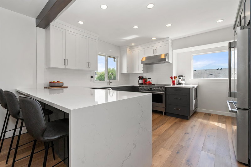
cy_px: 84
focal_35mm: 15
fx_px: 105
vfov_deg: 77.3
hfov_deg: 100.4
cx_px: 126
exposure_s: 1/200
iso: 320
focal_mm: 10
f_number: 10
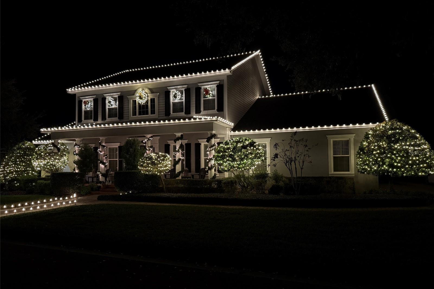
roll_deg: +0.6
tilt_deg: +3.4
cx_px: 217
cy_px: 153
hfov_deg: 71.5
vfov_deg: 51.3
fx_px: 301
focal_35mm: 25
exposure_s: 1/30
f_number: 1.78
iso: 1600
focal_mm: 6.76
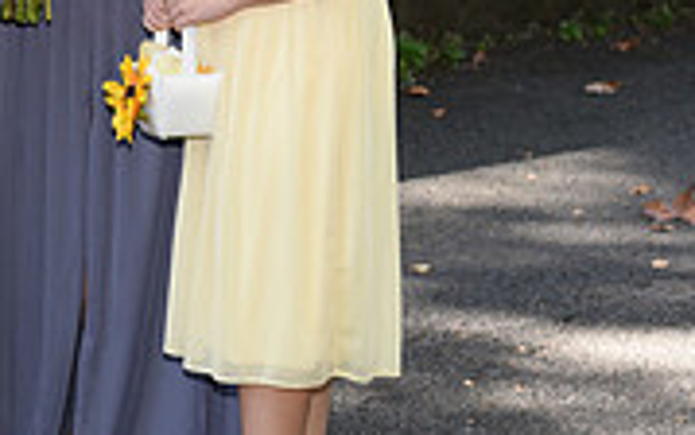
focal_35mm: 182
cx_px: -314
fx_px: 3448
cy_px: -99
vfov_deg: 7.2
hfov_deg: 11.1
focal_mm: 55
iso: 640
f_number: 5
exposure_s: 1/200
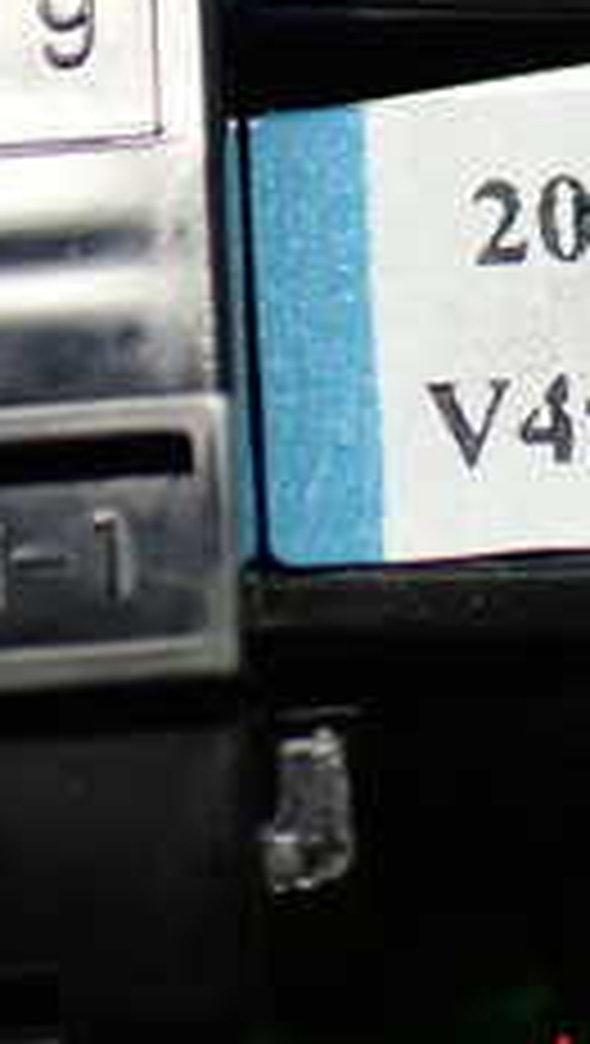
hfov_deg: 11.3
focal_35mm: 107
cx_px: 221
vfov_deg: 19.6
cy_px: 126
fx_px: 2967
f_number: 2.7
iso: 800
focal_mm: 6.83
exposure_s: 1/125
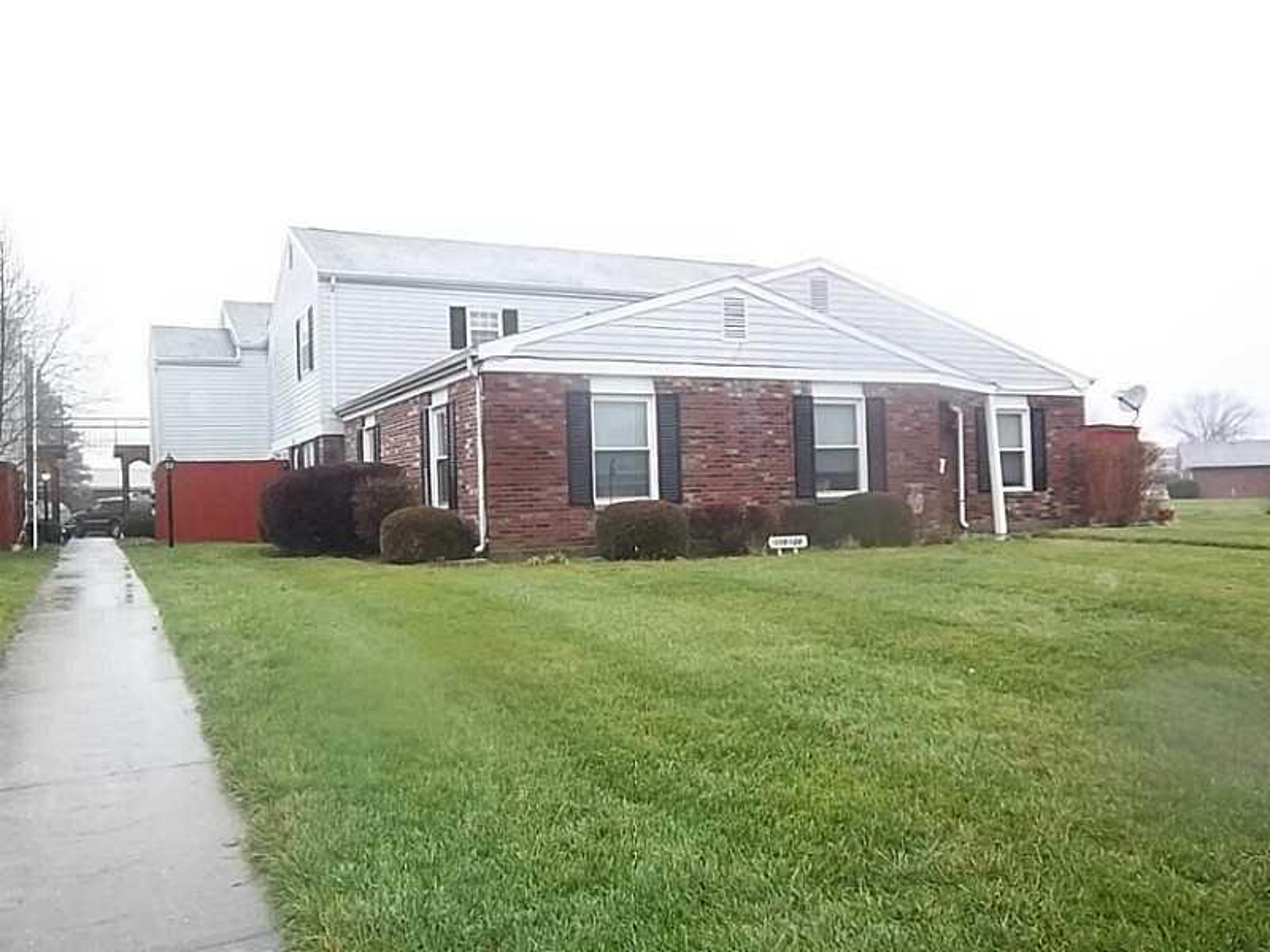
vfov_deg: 49.7
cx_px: 635
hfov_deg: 63.4
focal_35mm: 28
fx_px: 1027
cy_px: 476
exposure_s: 1/60
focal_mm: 5.05
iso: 160
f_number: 3.5
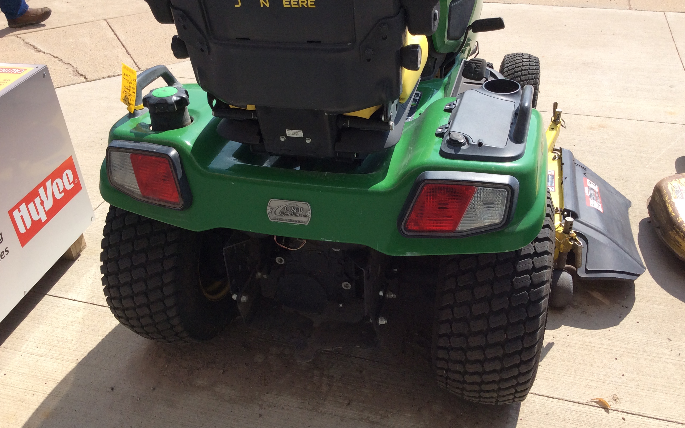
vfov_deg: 37.3
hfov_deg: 56.7
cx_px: 342
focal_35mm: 34
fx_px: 635
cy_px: 198
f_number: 2.4
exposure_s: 1/1271
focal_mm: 3.3
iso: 32
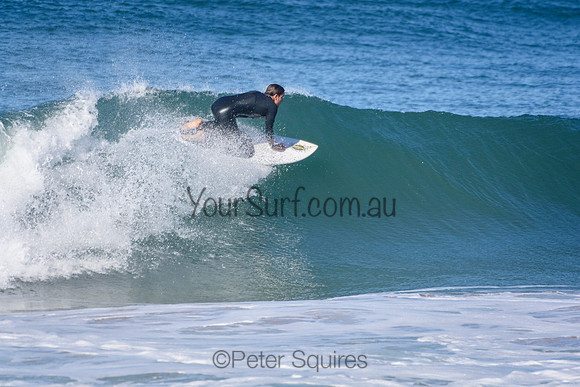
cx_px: 290
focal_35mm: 750
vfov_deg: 1.8
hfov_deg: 2.7
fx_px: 12087
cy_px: 194
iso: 640
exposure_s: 1/4000
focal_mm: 500
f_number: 5.6
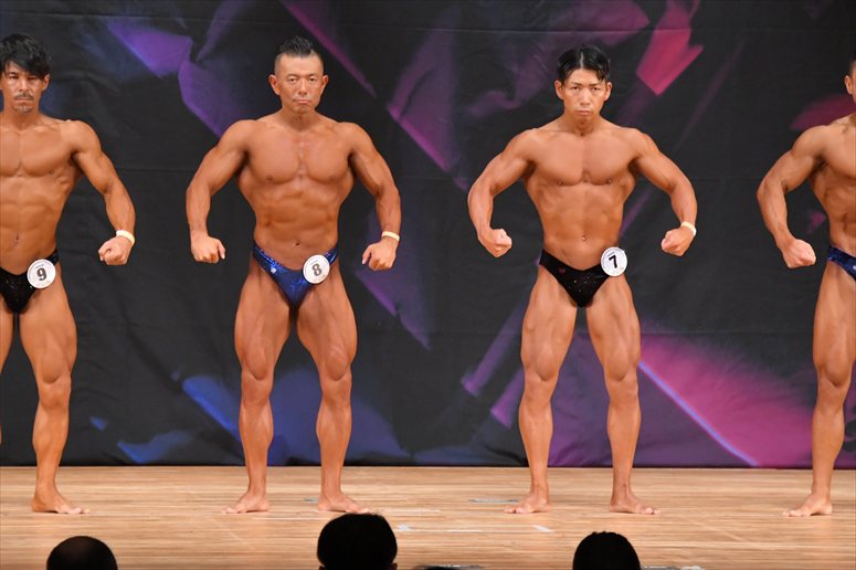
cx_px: 428
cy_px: 285
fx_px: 6773
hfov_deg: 7.2
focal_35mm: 285
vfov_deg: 4.8
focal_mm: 190
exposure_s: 1/400
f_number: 5.6
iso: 6400
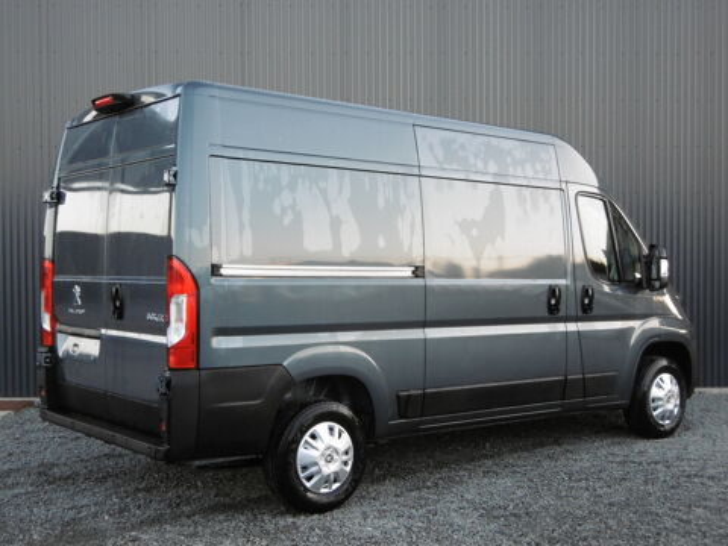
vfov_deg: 33.6
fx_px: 904
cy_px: 273
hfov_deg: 43.9
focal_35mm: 43
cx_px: 364
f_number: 3.8
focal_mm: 7.7
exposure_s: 1/60
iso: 250
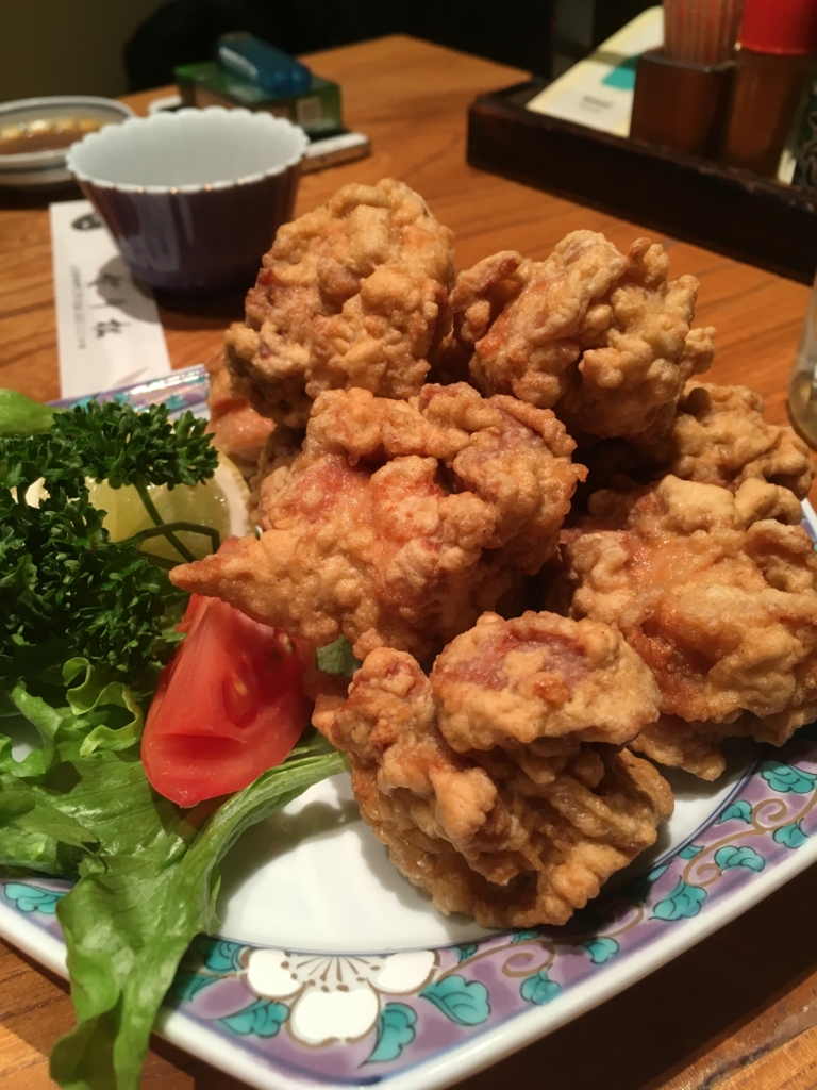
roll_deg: +2.5
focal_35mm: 29
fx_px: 913
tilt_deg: -40.2
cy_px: 545
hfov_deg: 48.2
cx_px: 408
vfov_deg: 61.7
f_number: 2.2
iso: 64
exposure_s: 1/30
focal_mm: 4.15
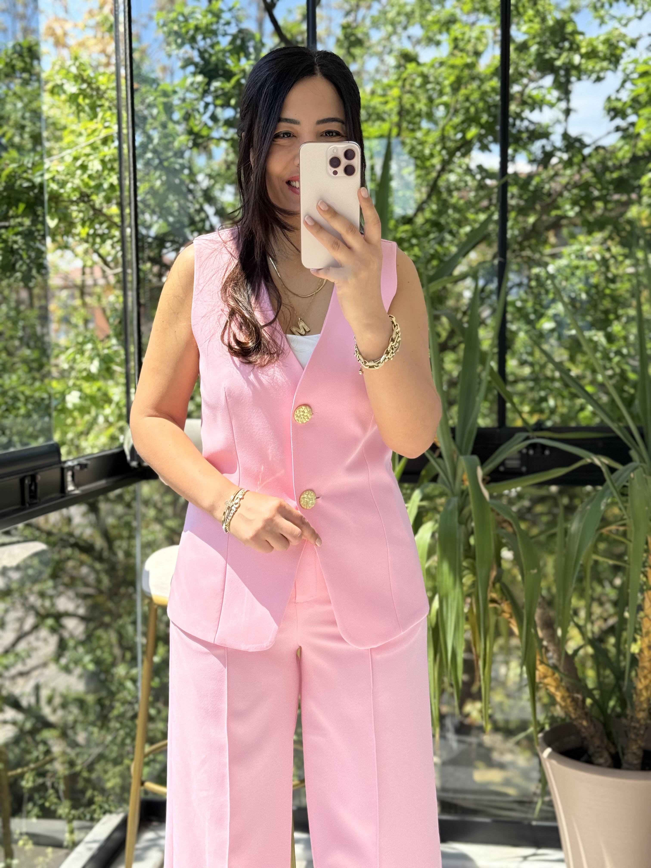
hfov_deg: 30.3
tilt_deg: -18.9
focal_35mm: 48
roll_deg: +1.4
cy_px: 434
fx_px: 1204
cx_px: 326
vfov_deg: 39.7
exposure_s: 1/719
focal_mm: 6.76
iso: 80
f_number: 1.78
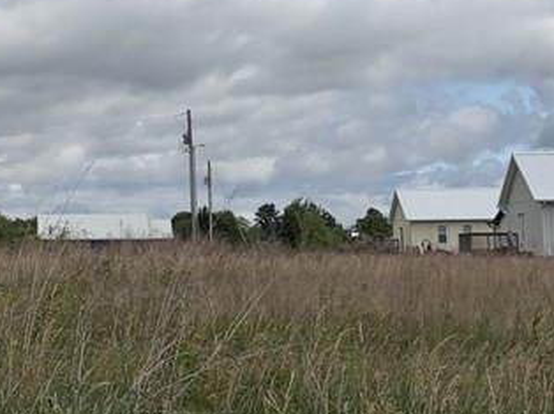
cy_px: 85
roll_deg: +0.6
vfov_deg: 13.9
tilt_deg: +6.1
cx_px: -162
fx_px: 1695
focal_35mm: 106
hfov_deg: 17.4
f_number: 1.6
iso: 50
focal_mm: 5.96
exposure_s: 1/10101
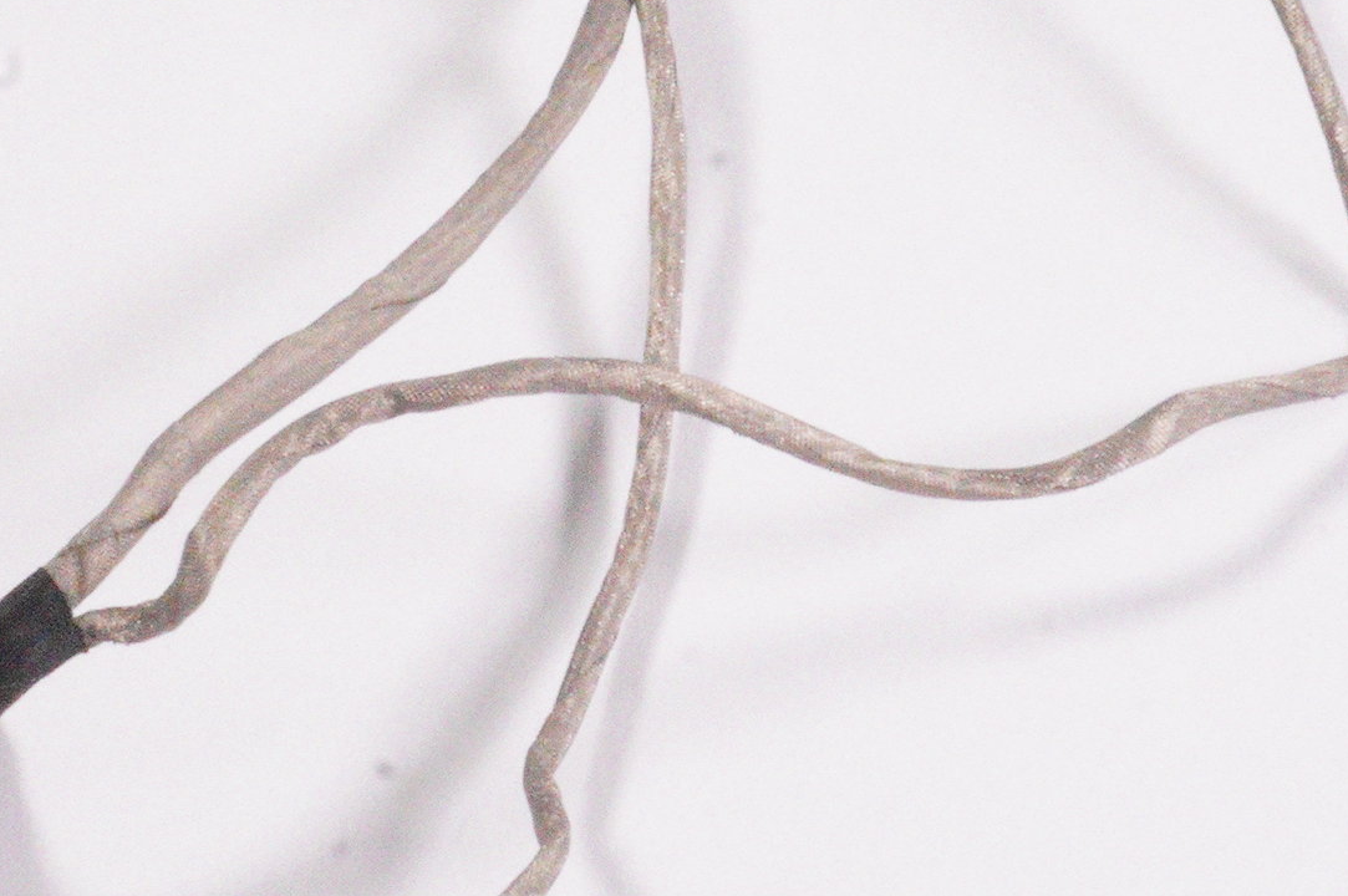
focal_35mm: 125
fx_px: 4676
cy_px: 11
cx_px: 289
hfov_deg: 16.3
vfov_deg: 10.9
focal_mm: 30
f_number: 32
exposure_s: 1/200
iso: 12800
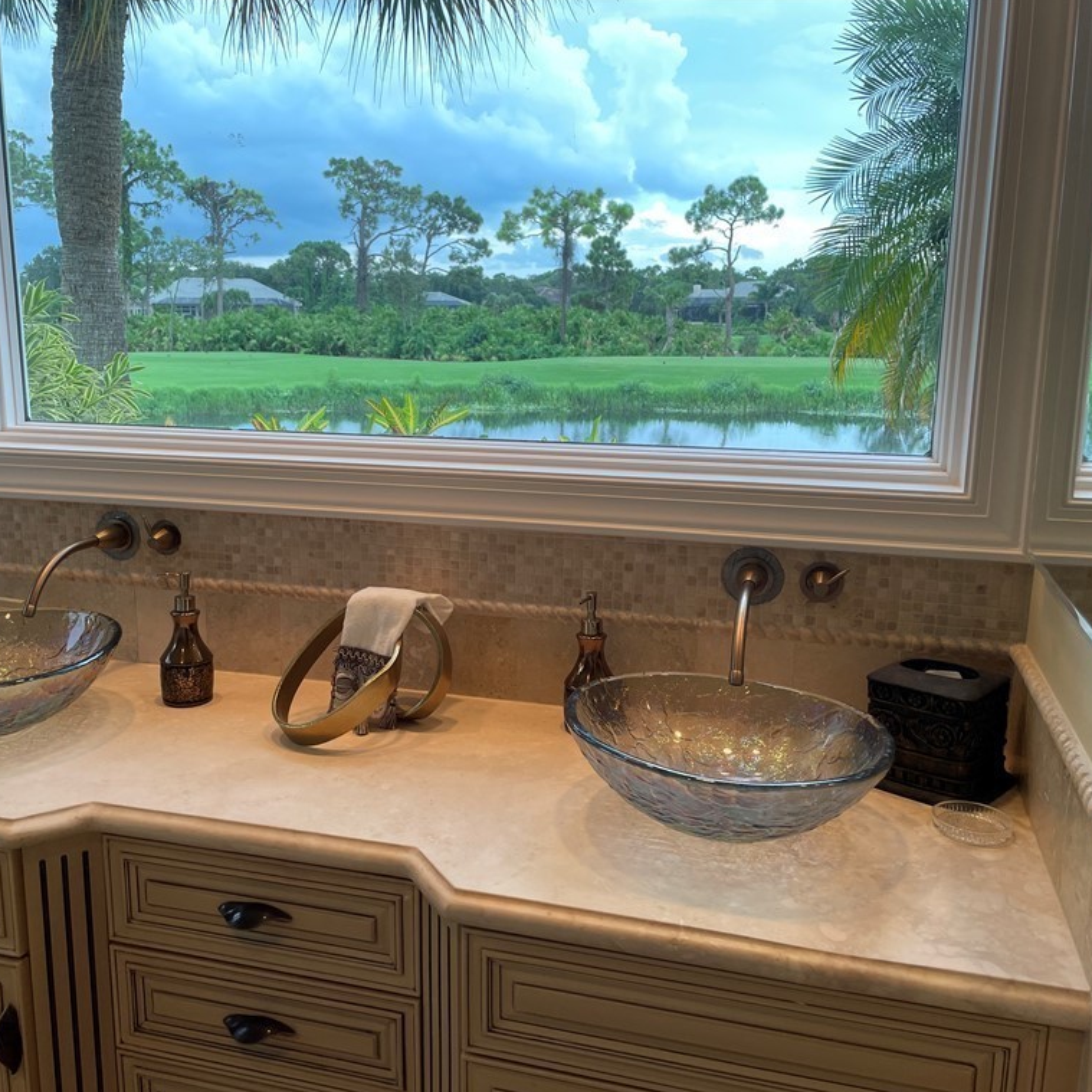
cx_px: 488
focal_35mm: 31
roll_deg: -0.2
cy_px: 548
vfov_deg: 52.5
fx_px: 1106
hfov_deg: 52.4
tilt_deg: -11.8
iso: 32
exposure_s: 1/120
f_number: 1.6
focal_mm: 4.2
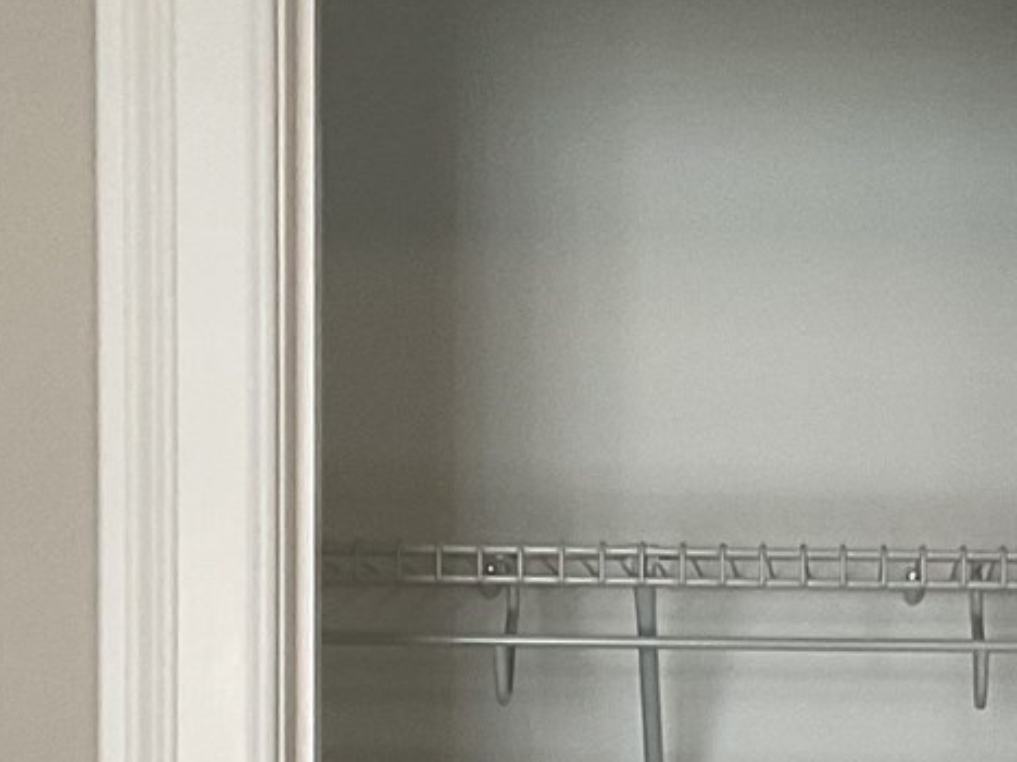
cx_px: 947
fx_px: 3731
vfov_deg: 11.5
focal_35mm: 127
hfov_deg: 15.3
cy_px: 892
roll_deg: -0.1
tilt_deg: -1.2
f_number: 1.8
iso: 64
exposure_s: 1/100
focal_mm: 3
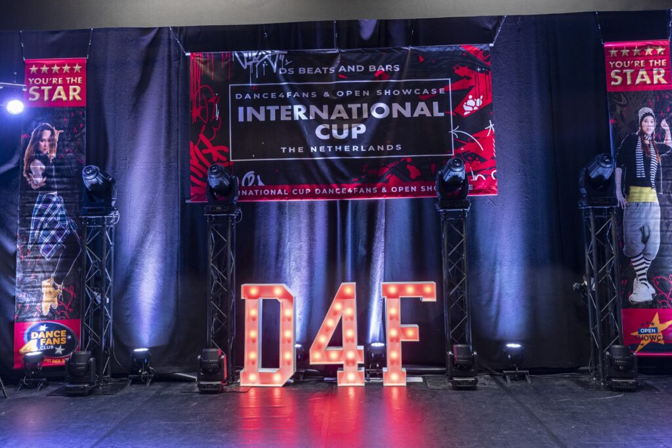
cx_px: 341
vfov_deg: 41.1
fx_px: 596
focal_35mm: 32
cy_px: 186
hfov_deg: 58.8
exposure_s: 1/30
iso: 1000
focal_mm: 24
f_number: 3.5
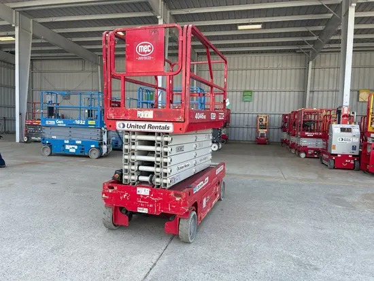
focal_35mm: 26
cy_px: 140
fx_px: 281
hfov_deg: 67.3
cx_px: 187
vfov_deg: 53.1
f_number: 1.5
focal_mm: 5.7
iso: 50
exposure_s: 1/604
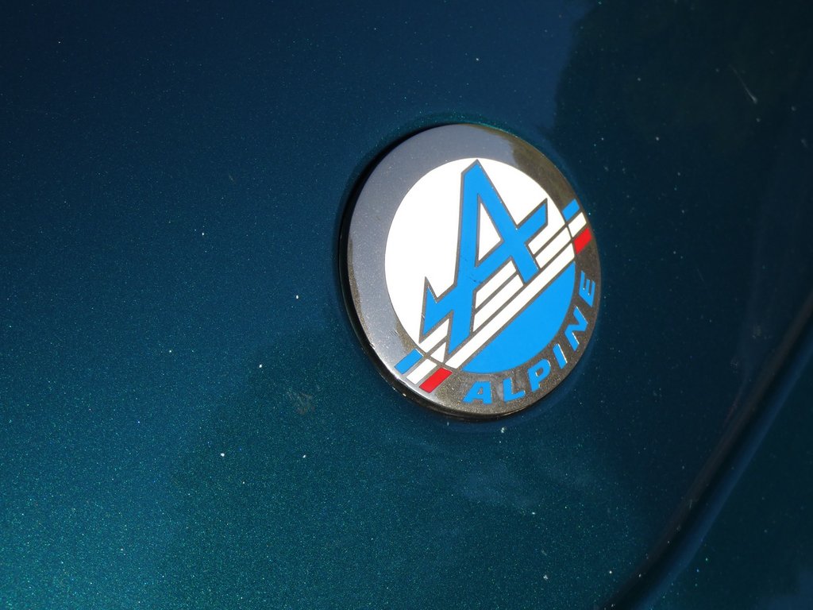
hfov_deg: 20.7
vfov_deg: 15.6
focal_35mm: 95
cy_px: 305
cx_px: 406
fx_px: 2231
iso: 80
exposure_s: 1/500
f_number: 4.8
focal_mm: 17.1
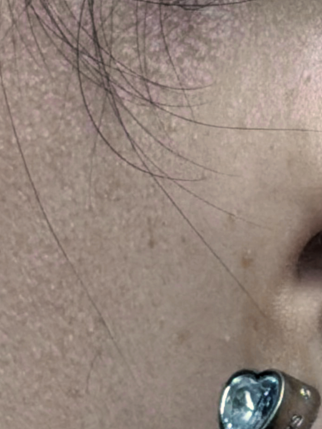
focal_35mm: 103
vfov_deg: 19.1
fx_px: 1278
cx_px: 571
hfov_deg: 13.1
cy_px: 197
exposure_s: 1/120
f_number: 1.8
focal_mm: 6.8
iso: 100
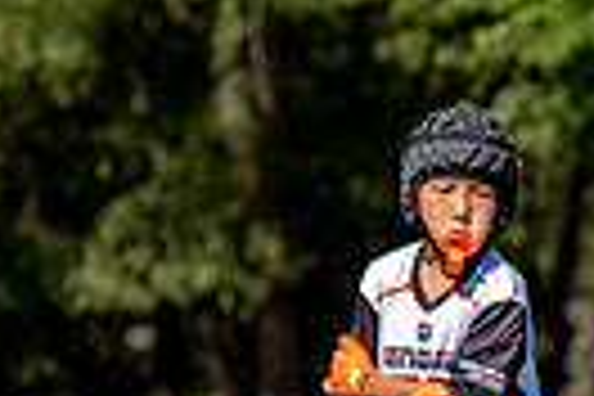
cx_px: 975
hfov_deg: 5.0
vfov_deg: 3.4
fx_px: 6715
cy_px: 497
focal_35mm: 407
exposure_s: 1/2500
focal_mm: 88
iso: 160
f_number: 2.8
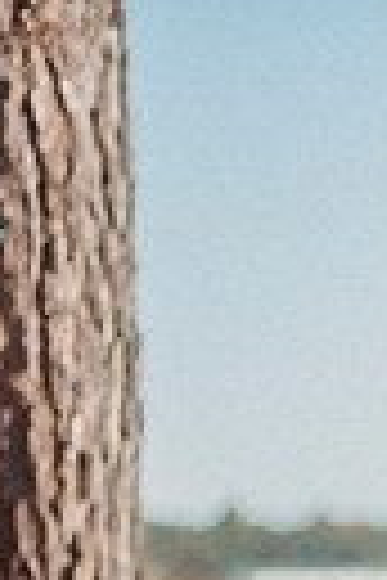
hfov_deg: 3.4
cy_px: 816
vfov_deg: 5.2
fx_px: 6353
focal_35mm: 394
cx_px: 1265
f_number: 2.8
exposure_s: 1/2000
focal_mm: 85
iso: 100
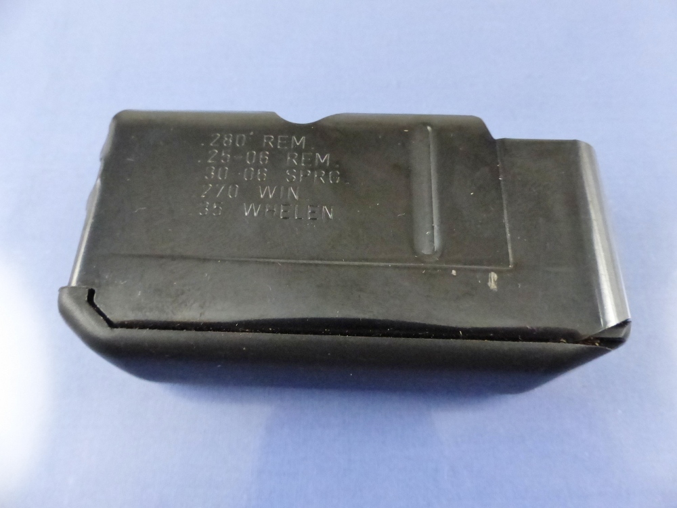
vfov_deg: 54.9
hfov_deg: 69.4
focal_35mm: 25
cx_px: 338
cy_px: 254
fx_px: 489
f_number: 2.8
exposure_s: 1/250
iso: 1250
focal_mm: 4.5
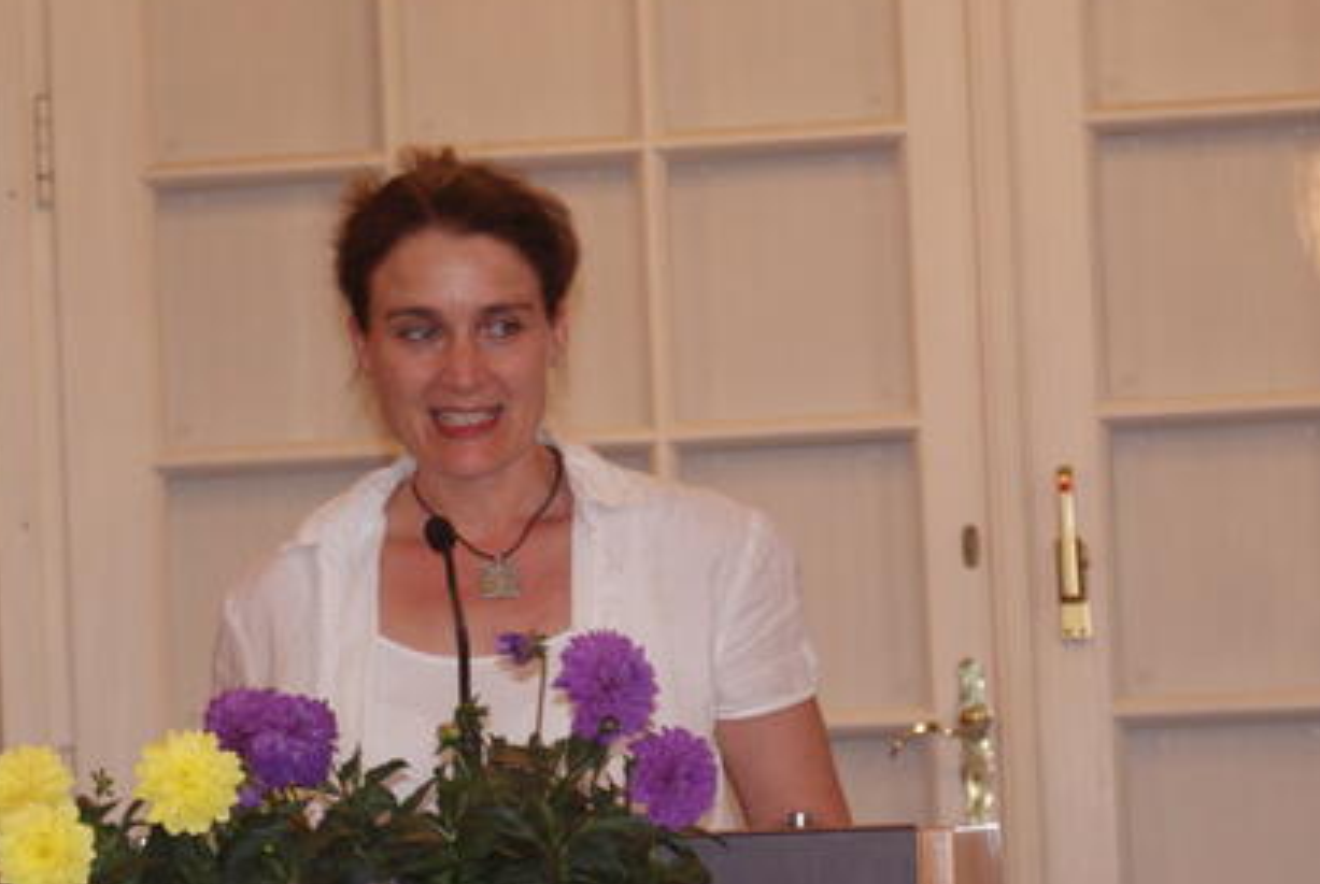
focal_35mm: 167
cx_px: 510
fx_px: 6132
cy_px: 450
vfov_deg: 8.2
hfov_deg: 12.3
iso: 800
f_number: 5.6
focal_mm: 70
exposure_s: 1/60
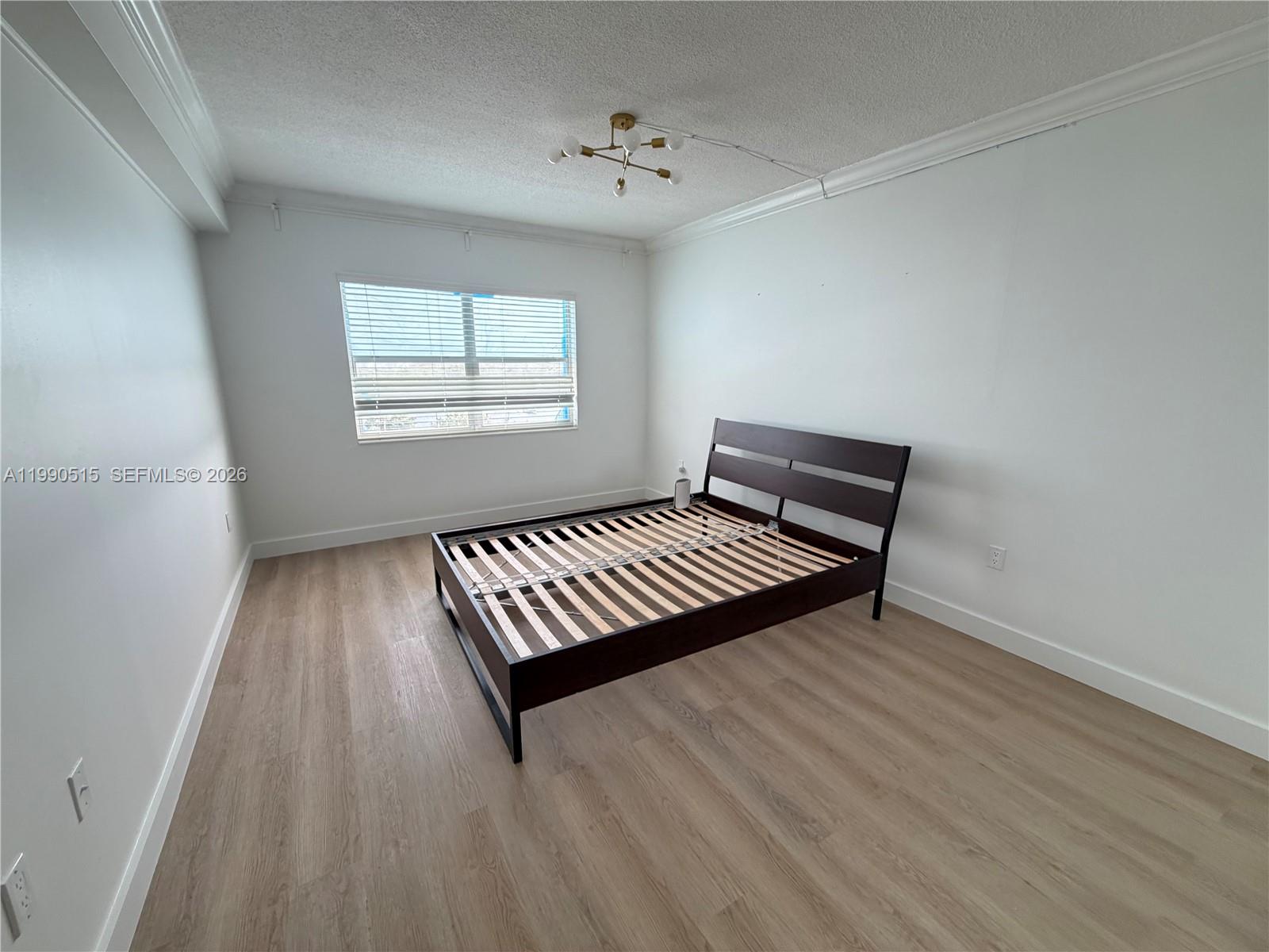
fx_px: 513
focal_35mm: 14
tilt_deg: -12.8
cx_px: 634
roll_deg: +0.8
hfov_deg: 102.1
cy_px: 476
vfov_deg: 85.7
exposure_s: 1/60
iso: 250
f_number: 2.2
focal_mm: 2.22
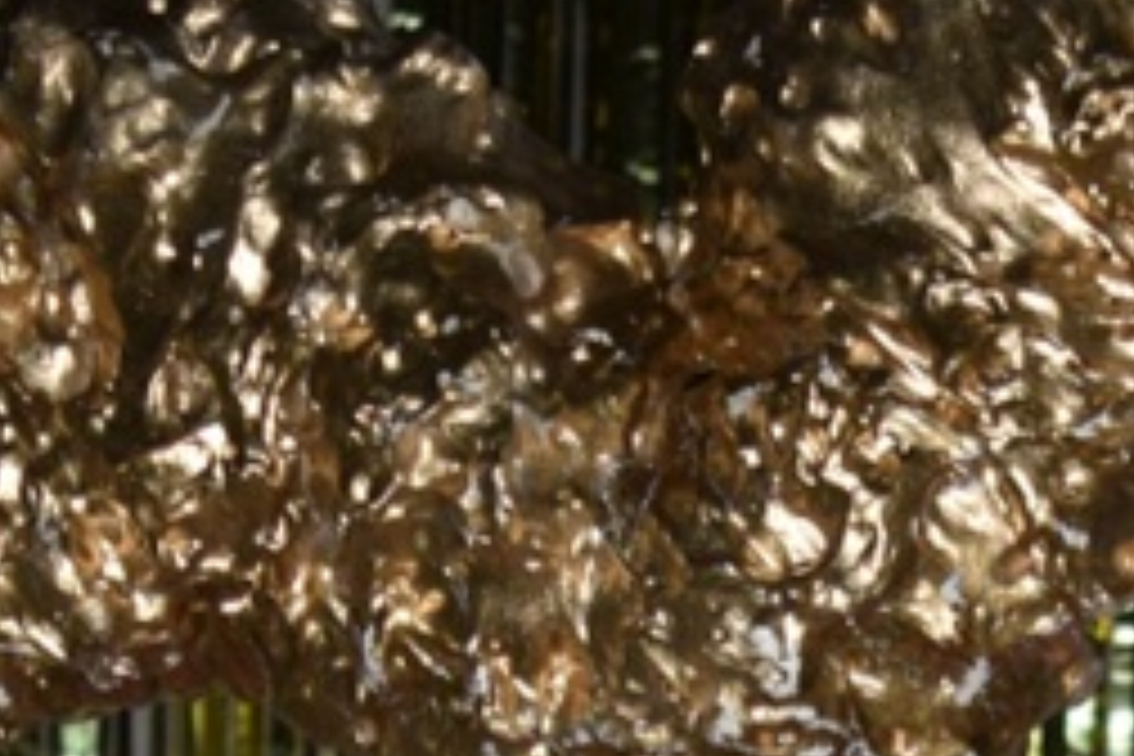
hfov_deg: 11.5
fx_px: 5505
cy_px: 1847
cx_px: 1404
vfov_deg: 7.3
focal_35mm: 175
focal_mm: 21
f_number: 4
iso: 450
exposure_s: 1/60
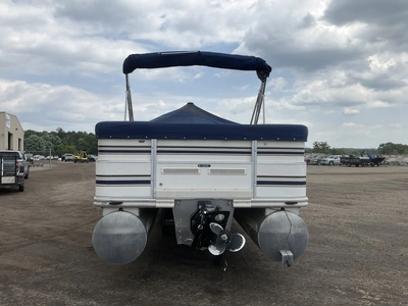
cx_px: 204
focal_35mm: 29
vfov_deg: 48.2
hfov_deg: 61.7
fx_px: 342
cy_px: 153
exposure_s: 1/2538
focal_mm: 3
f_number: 1.8
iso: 25
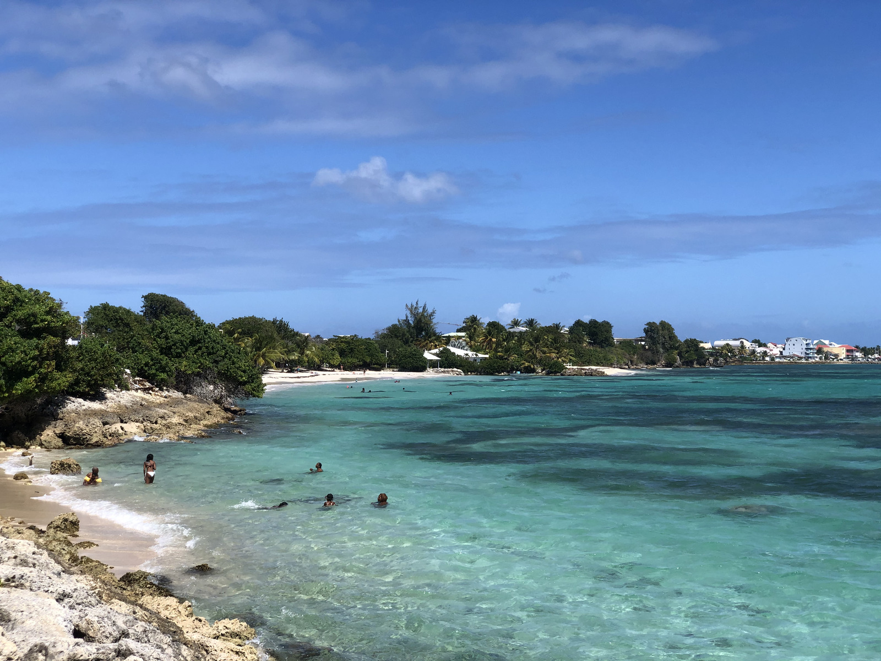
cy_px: 330
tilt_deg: +0.9
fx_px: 1323
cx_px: 440
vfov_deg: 28.0
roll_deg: +0.8
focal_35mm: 52
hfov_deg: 36.8
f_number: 2.4
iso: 16
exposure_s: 1/1779
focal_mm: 6
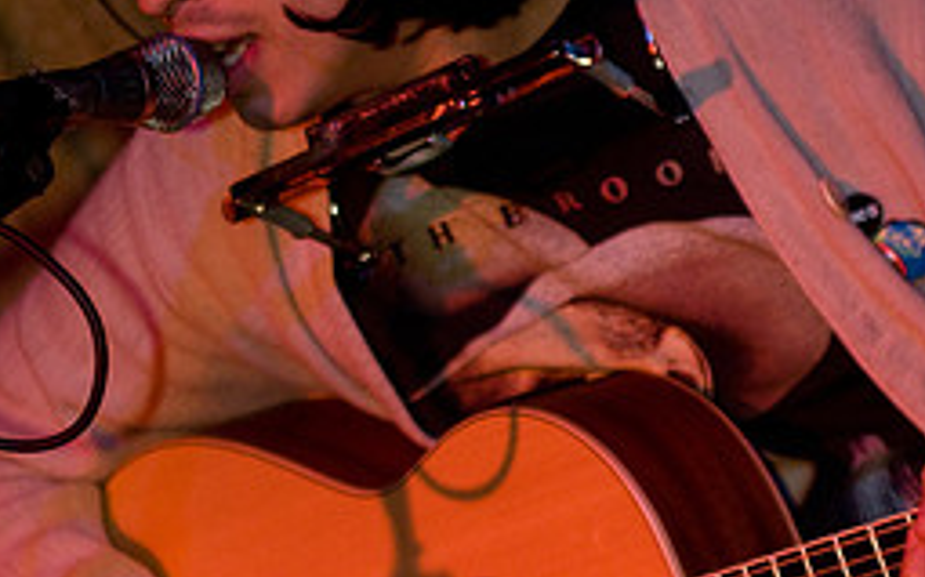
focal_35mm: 189
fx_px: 4761
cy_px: 203
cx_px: 386
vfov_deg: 6.9
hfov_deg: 11.1
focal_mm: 70
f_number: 2.8
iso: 800
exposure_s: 1/60
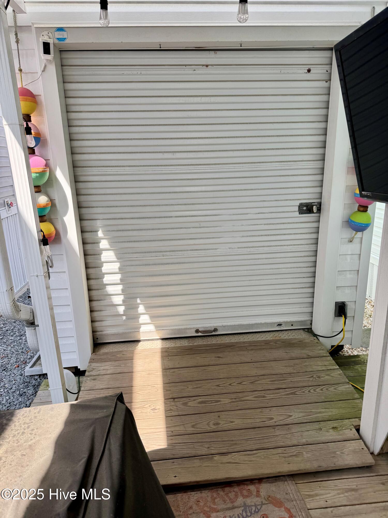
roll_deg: +2.6
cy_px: 259
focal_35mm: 24
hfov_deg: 56.8
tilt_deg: -14.1
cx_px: 194
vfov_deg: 71.6
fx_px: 359
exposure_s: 1/544
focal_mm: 6.76
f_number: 1.78
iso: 80
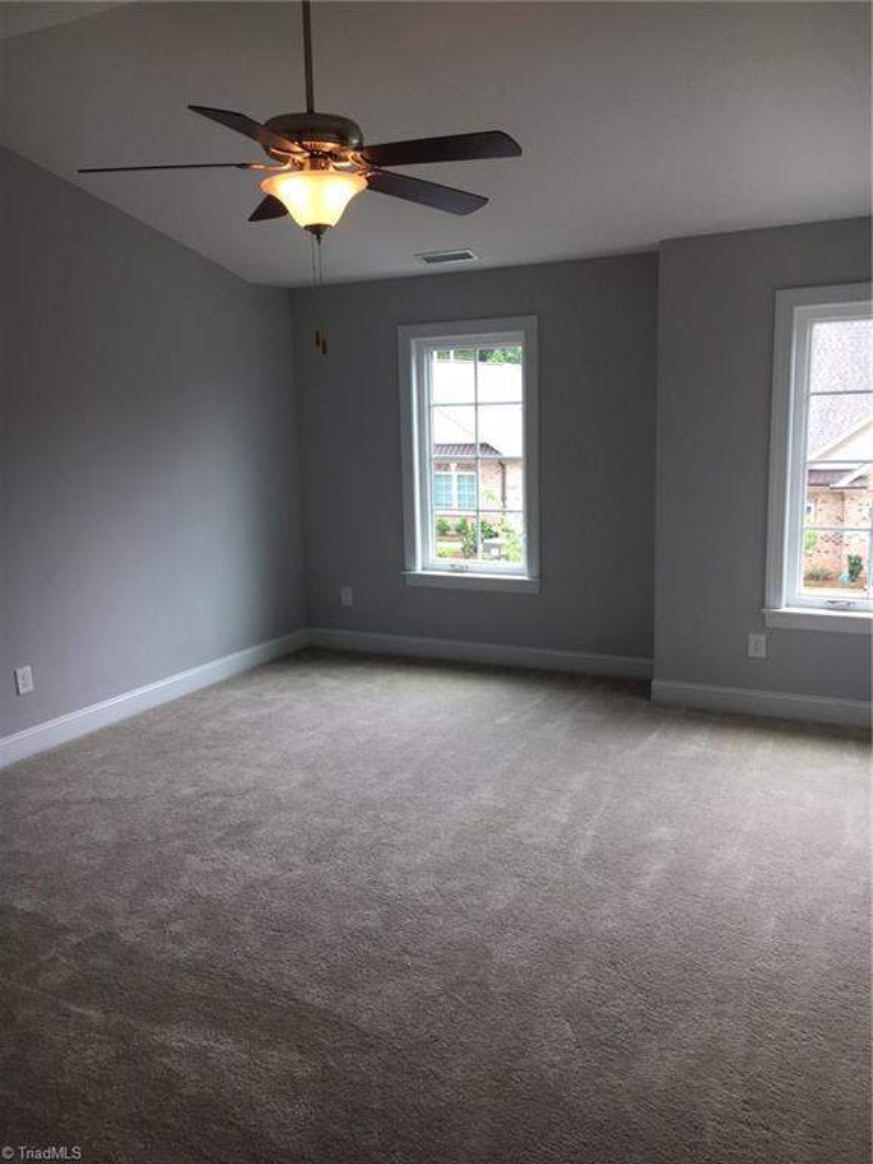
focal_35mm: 29
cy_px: 582
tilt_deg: -11.3
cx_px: 436
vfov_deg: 61.7
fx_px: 975
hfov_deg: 48.2
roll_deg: +1.4
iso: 40
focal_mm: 4.15
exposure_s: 1/120
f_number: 2.2
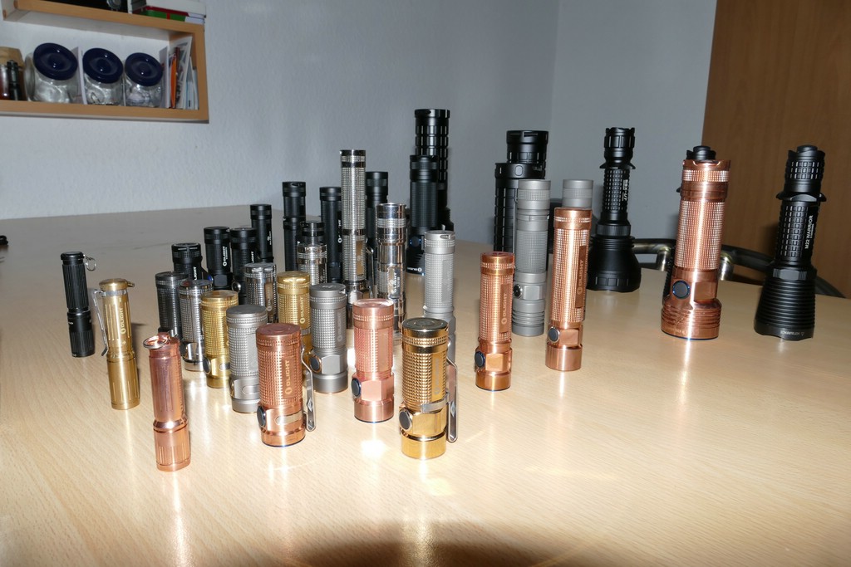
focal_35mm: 25
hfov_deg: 71.5
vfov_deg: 51.3
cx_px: 426
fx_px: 591
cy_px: 284
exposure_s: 1/250
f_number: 8
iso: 125
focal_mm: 9.12
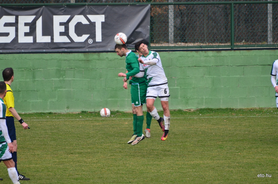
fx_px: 3468
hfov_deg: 4.6
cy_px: 92
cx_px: 139
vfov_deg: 3.0
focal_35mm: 450
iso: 800
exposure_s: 1/500
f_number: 5.6
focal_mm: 300
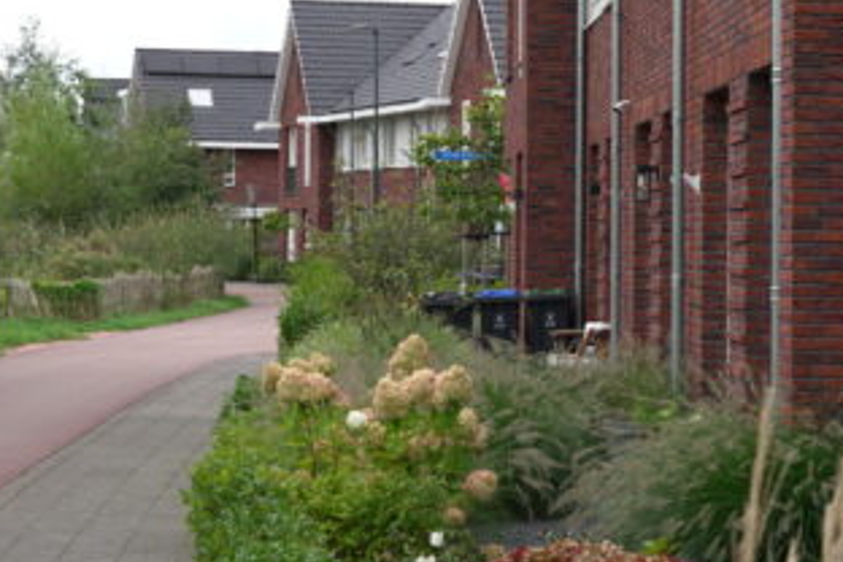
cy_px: 143
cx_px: 527
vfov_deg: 10.9
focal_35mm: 125
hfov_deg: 16.4
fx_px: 2927
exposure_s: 1/100
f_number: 9
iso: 160
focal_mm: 65
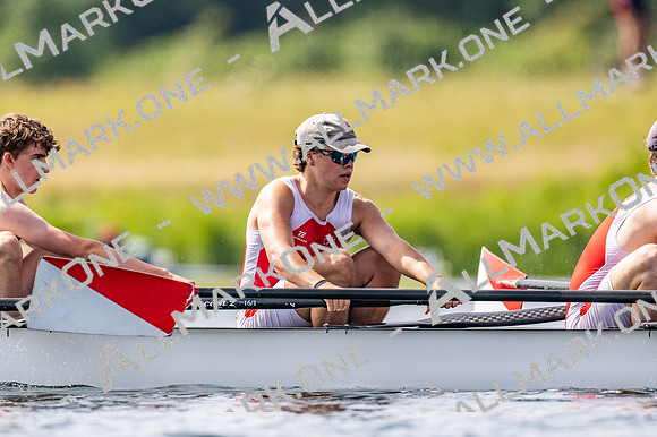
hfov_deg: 2.3
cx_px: 328
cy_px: 218
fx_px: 16415
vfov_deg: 1.5
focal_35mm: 900
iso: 220
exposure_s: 1/2500
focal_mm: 600
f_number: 4
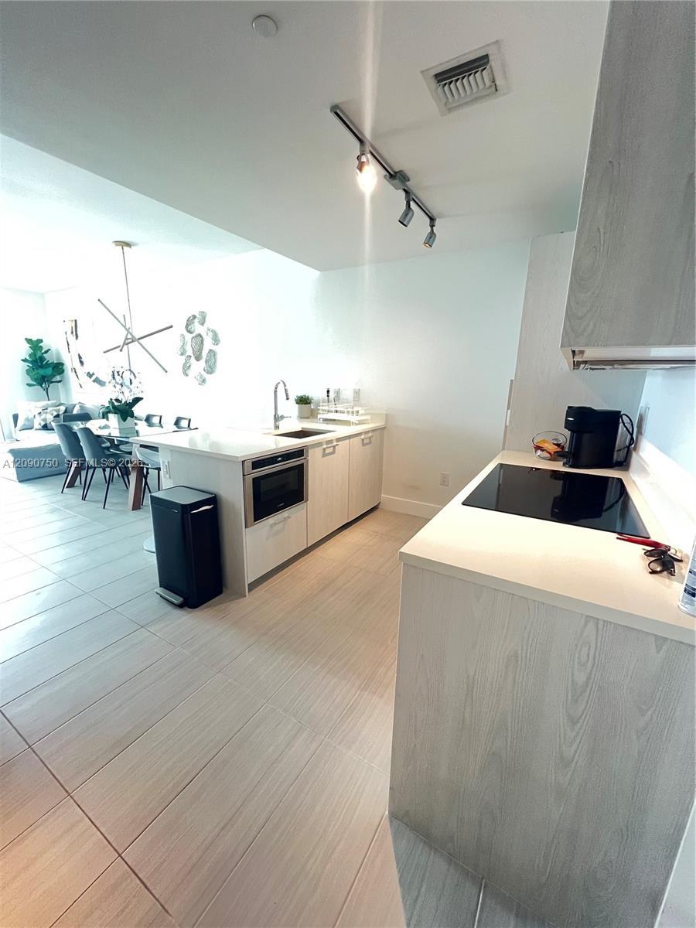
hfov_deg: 89.9
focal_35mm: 13
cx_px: 348
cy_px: 464
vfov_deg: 106.2
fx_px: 349
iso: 500
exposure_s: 1/60
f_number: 1.8
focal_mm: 1.57
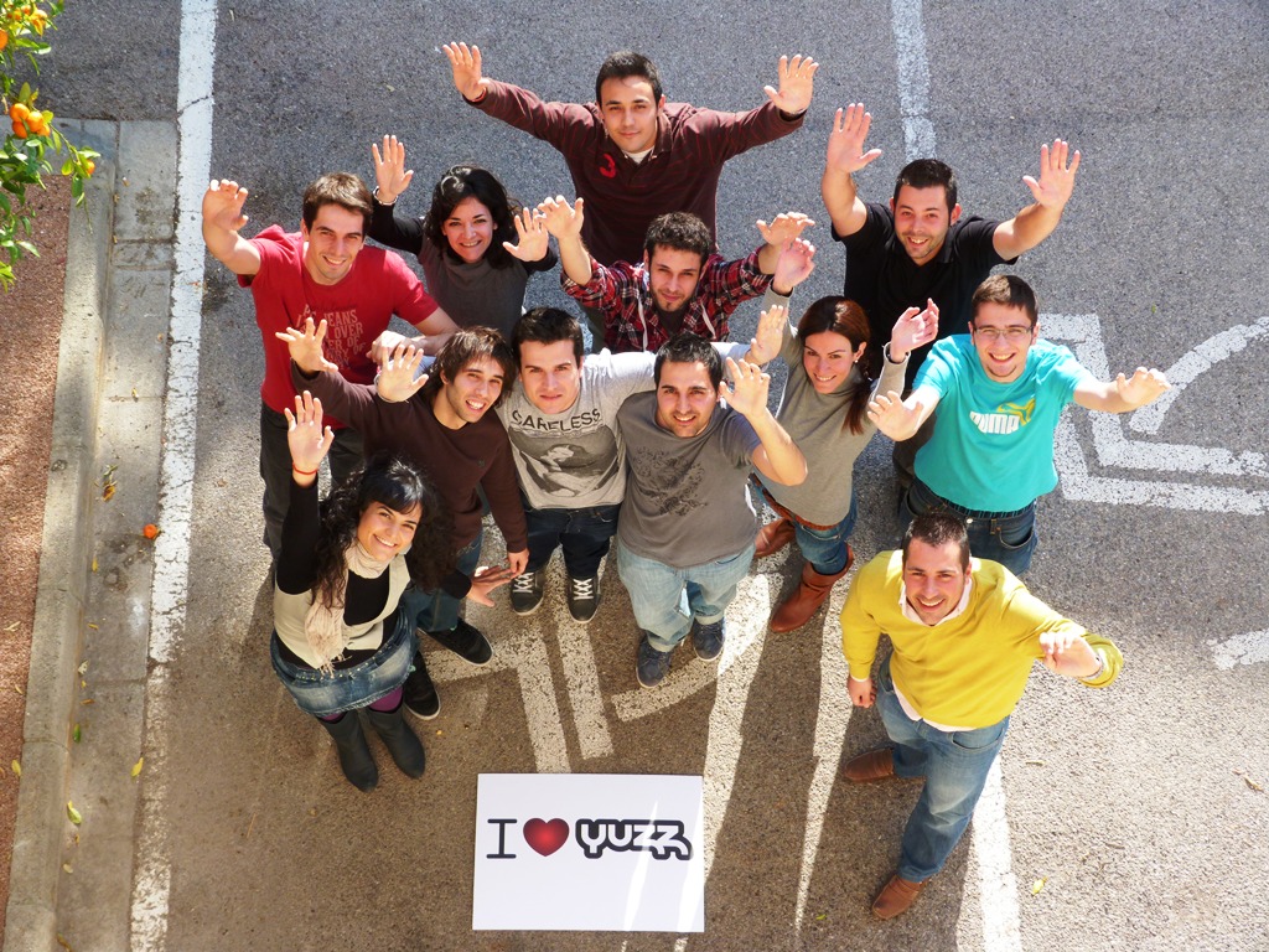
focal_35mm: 67
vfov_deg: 21.9
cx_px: 634
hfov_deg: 29.0
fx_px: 2456
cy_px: 476
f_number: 4
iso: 80
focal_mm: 12.1
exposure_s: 1/160
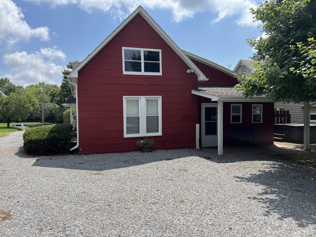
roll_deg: +0.8
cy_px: 118
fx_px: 237
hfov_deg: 67.3
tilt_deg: -2.0
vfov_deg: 53.1
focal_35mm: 26
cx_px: 158
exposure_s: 1/3571
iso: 50
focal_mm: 5.7
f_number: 1.5
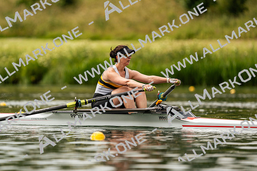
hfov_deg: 4.0
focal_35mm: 512
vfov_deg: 2.7
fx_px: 3656
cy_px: 86
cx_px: 128
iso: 320
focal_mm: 512
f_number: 6.3
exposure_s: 1/2000
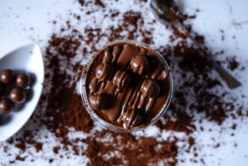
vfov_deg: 27.0
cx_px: 124
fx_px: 344
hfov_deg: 39.6
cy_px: 83
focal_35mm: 50
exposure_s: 1/160
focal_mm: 50
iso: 400
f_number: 2.5
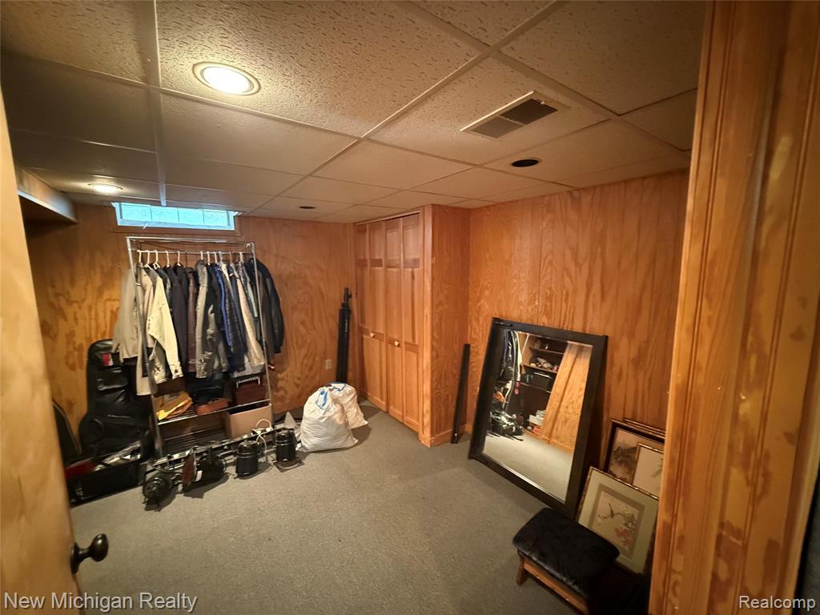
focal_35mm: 14
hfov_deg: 102.1
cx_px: 410
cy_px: 308
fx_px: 332
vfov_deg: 85.7
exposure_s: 1/40
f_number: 2.2
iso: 1600
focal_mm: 2.22
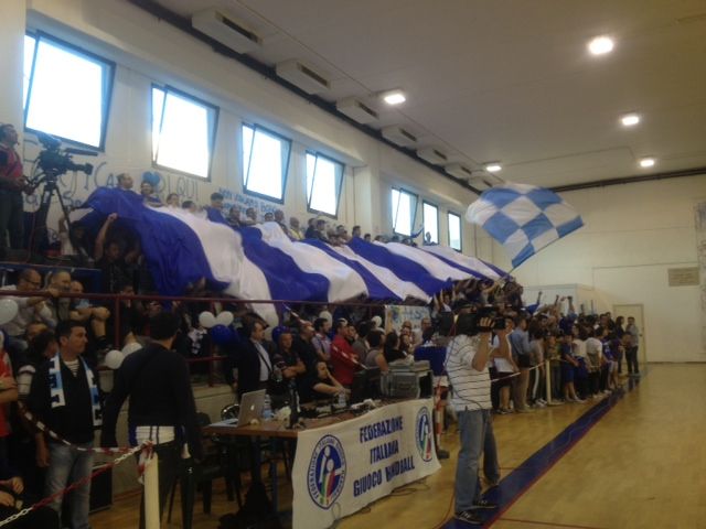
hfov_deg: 52.6
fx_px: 714
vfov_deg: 40.7
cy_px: 264
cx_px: 353
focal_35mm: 35
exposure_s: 1/40
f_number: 2.4
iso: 64
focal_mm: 4.28
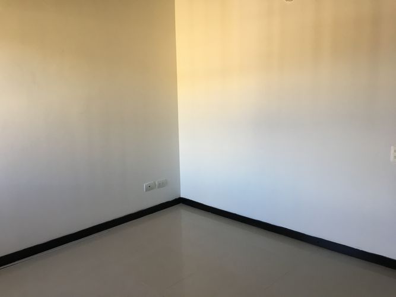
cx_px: 198
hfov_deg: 61.7
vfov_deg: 48.2
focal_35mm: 29
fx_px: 332
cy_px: 148
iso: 50
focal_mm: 4.15
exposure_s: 1/30
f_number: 2.2
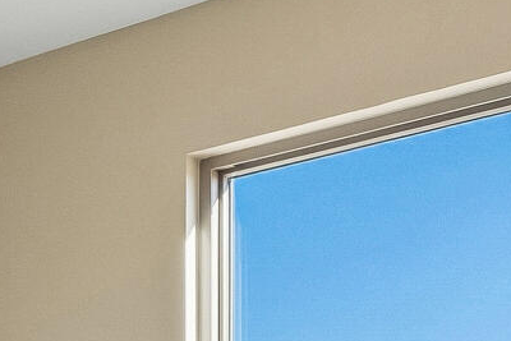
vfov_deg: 10.0
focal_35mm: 125
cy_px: 728
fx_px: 1773
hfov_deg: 16.1
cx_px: -9
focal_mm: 11.1
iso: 400
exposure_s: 1/100
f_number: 8
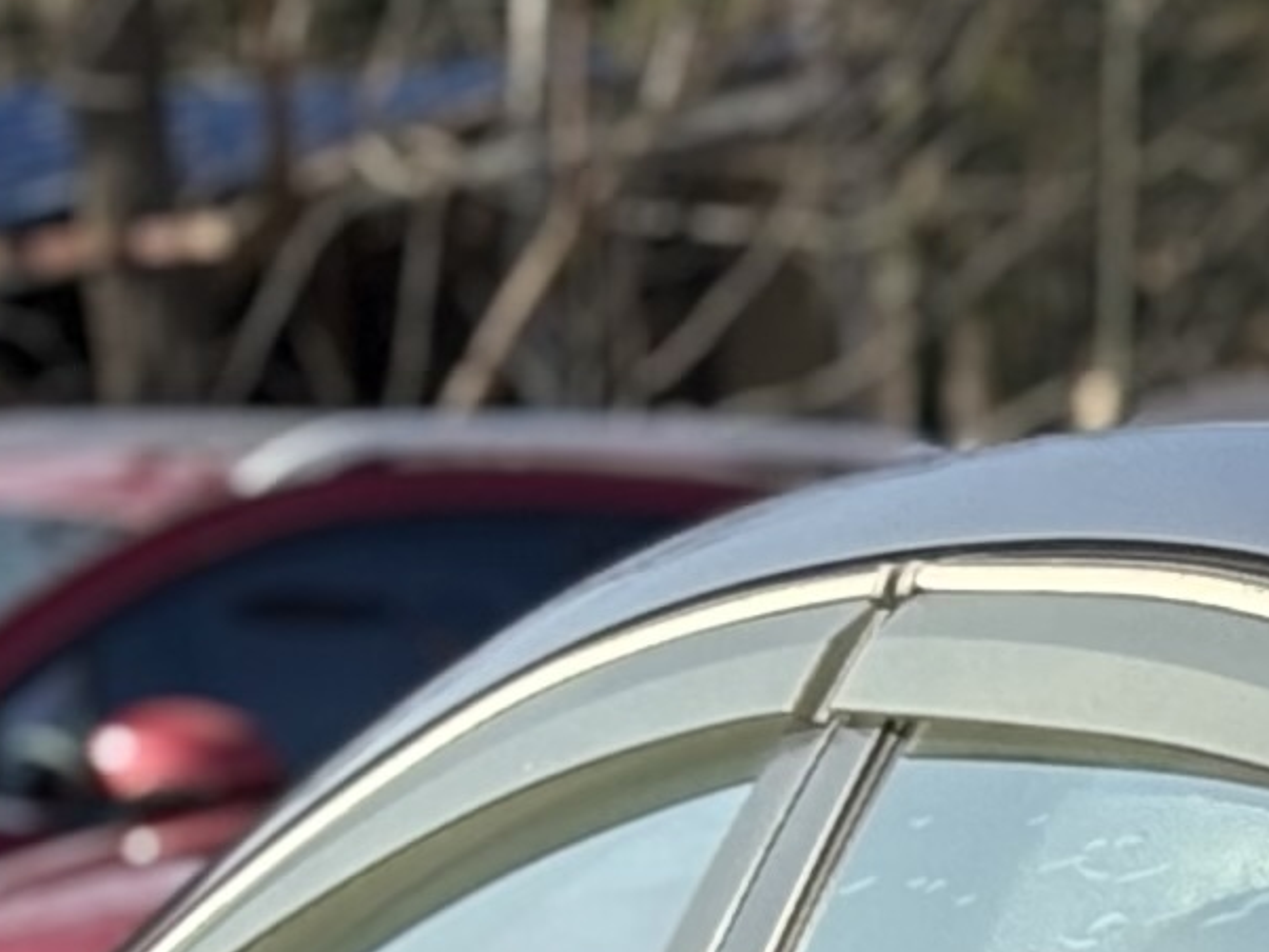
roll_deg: -0.6
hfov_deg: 5.5
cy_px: 2477
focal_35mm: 348
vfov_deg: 4.2
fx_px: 12763
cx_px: 3042
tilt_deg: -8.7
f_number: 1.6
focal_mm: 5.96
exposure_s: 1/1553
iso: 50
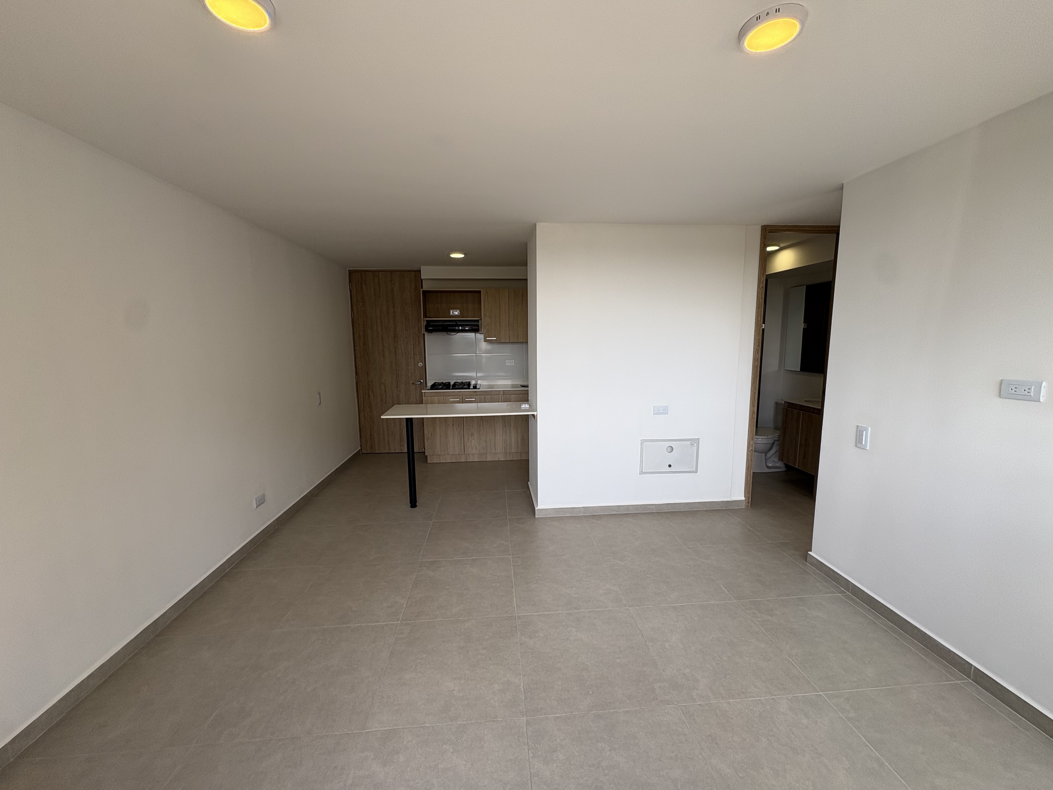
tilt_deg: -6.5
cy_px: 395
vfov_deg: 85.7
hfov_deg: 102.1
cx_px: 526
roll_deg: +0.7
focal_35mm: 14
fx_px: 426
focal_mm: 2.22
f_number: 2.2
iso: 40
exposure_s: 1/203
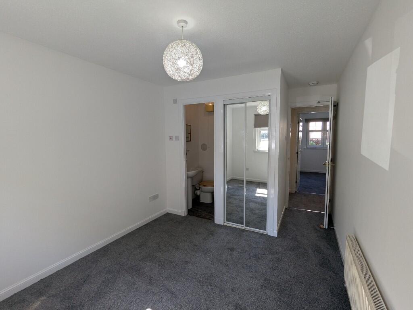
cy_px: 155
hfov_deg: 94.5
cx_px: 206
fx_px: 191
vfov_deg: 78.1
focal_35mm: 16
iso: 66
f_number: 2.2
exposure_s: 1/115
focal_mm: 2.35
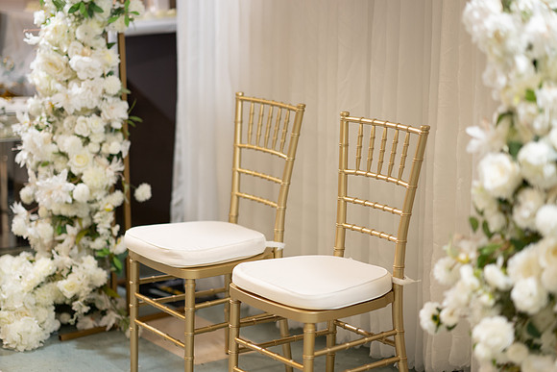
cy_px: 186
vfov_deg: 16.1
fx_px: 1315
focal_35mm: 85
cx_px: 278
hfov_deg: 23.9
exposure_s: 1/200
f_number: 1.4
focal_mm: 85
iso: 200
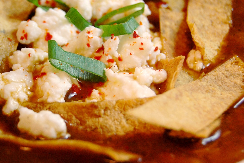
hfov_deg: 15.8
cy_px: 76
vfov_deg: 10.6
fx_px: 879
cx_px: 96
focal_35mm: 130
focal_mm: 55
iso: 800
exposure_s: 1/30
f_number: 5.6
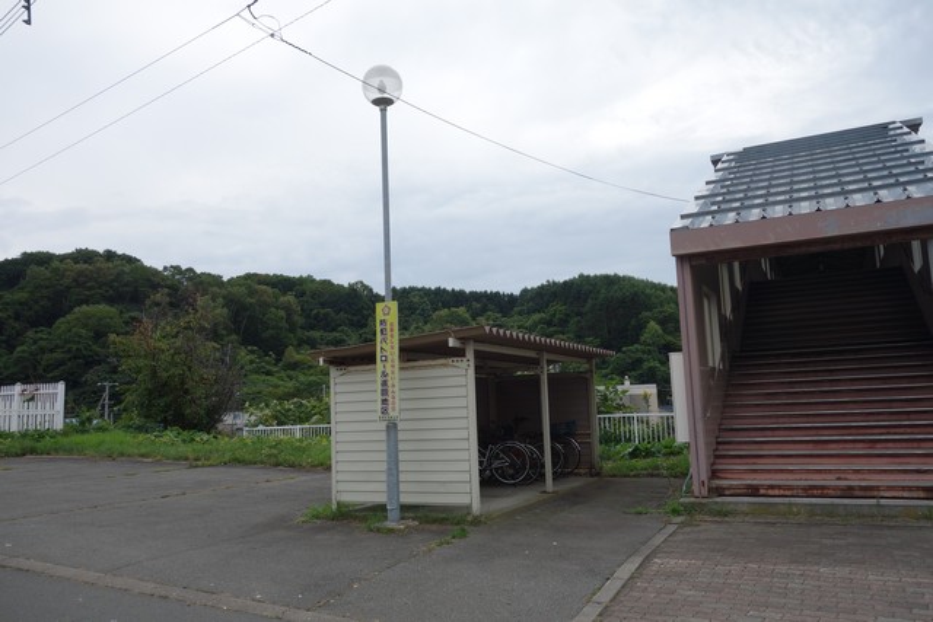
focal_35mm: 28
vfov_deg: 46.4
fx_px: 726
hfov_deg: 65.5
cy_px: 311
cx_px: 466
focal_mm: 10.4
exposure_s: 1/500
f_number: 5.6
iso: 125
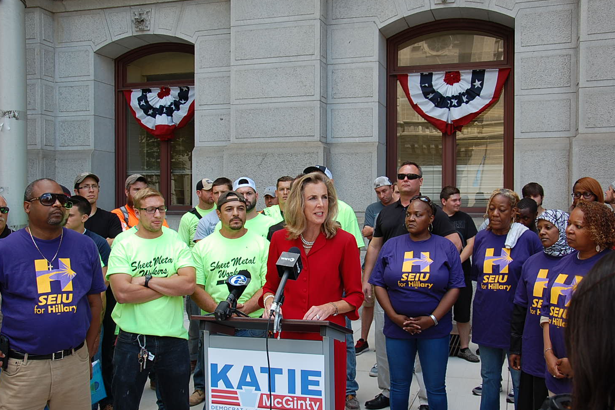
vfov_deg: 35.9
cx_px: 313
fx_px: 632
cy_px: 209
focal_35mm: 37
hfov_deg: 51.9
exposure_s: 1/125
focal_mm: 24
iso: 200
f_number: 6.3
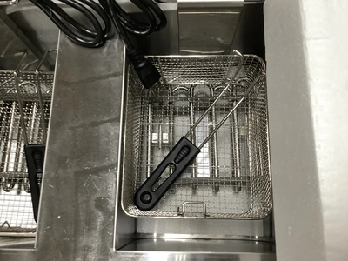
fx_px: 312
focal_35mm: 31
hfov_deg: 58.4
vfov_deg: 45.4
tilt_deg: -75.0
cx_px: 174
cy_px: 130
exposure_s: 1/40
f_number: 2.4
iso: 320
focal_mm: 3.3
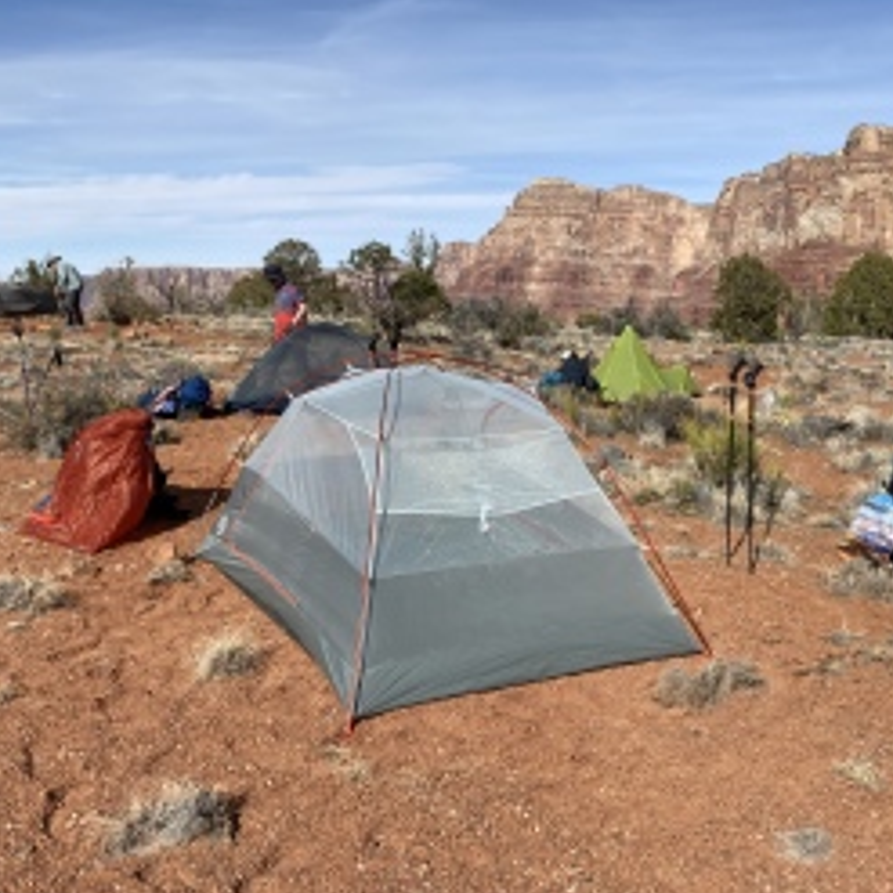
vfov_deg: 48.4
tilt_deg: -7.2
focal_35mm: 34
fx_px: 992
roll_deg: +0.1
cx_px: 452
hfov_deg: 48.4
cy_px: 419
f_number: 1.8
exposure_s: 1/4115
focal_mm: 4.25
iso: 32
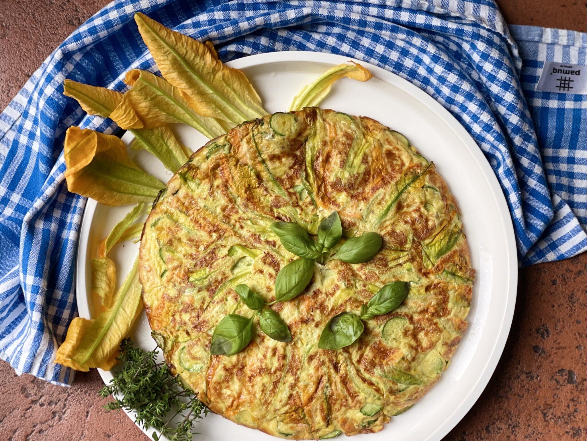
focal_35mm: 64
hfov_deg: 30.3
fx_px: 1085
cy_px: 220
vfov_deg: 22.9
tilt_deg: -88.9
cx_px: 294
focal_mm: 7.5
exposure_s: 1/121
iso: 100
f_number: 2.2
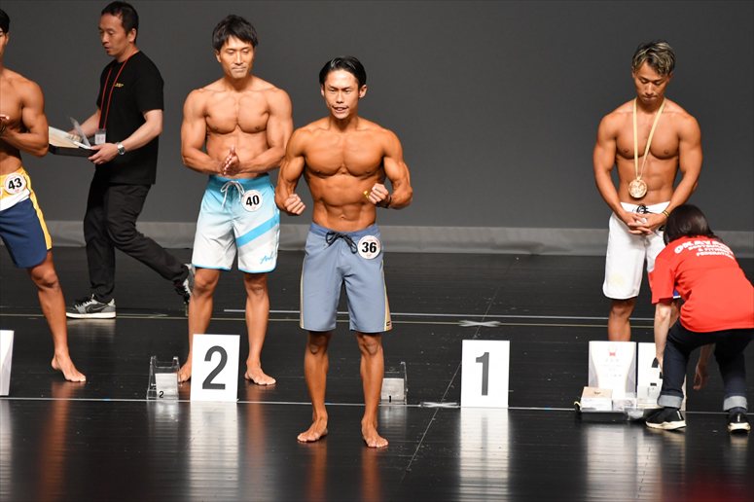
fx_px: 6280
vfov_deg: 4.6
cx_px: 377
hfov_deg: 6.9
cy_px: 251
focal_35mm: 300
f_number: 5.6
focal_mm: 200
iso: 2500
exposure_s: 1/400
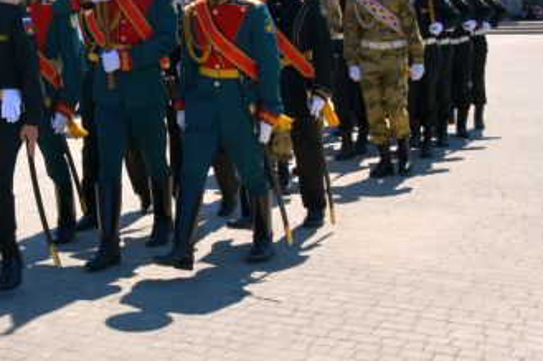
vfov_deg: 17.8
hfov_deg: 25.0
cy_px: -58
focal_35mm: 73
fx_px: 1100
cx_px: -106
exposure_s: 1/250
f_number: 8
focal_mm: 20
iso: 100
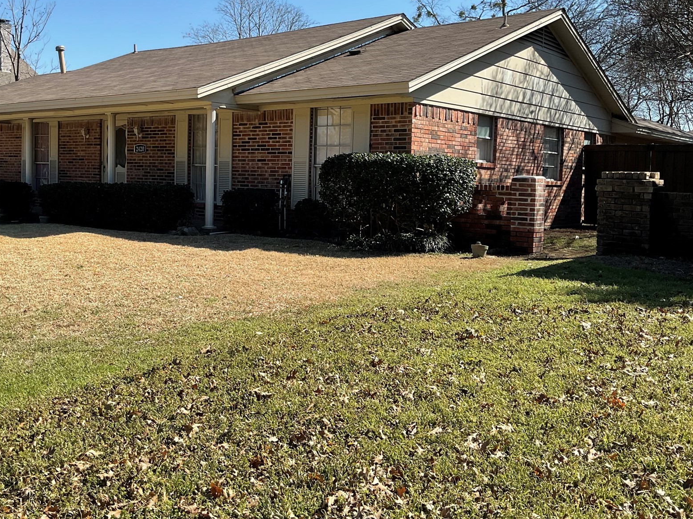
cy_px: 207
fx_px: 761
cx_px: 299
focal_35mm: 38
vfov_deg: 37.6
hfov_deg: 48.8
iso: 16
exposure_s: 1/1534
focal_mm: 3
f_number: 1.8
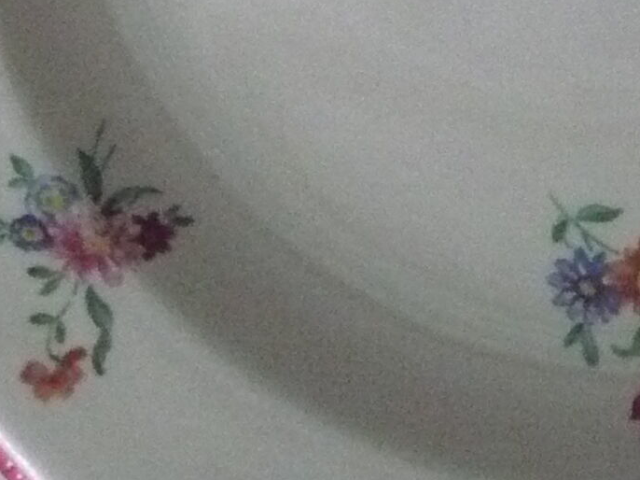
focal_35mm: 115
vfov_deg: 12.5
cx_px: 633
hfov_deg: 16.8
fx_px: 2125
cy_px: -153
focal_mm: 4.6
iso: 800
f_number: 3.3
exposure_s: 1/15
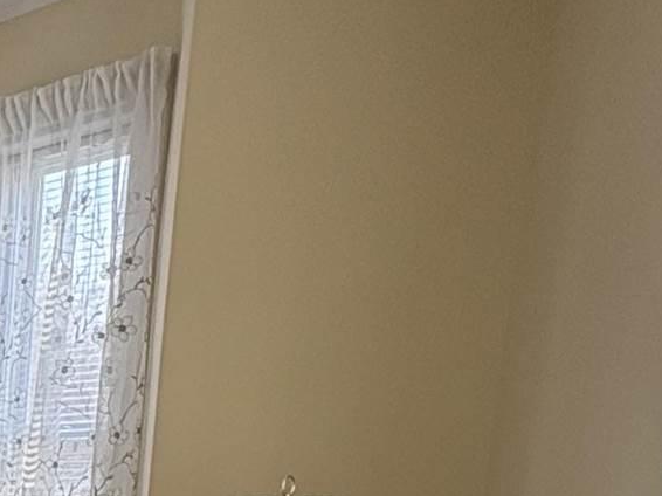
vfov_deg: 17.2
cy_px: 781
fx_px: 1453
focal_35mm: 76
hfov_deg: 18.7
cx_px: -585
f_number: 2.2
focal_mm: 2.22
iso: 64
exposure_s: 1/99
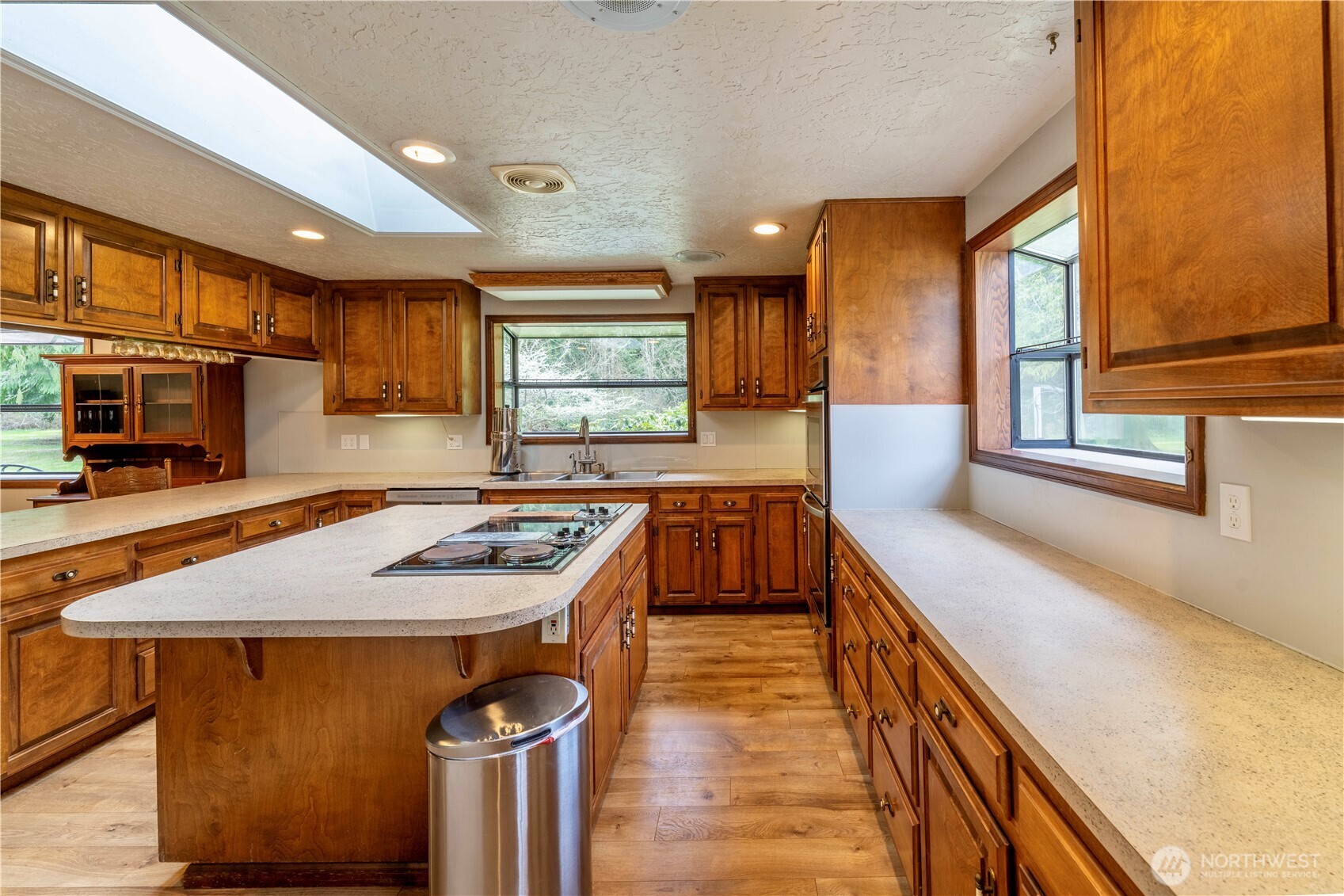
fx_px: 523
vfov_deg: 81.2
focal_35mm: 14
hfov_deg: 104.3
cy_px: 448
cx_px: 672
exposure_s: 1/100
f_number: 8
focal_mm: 14
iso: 320
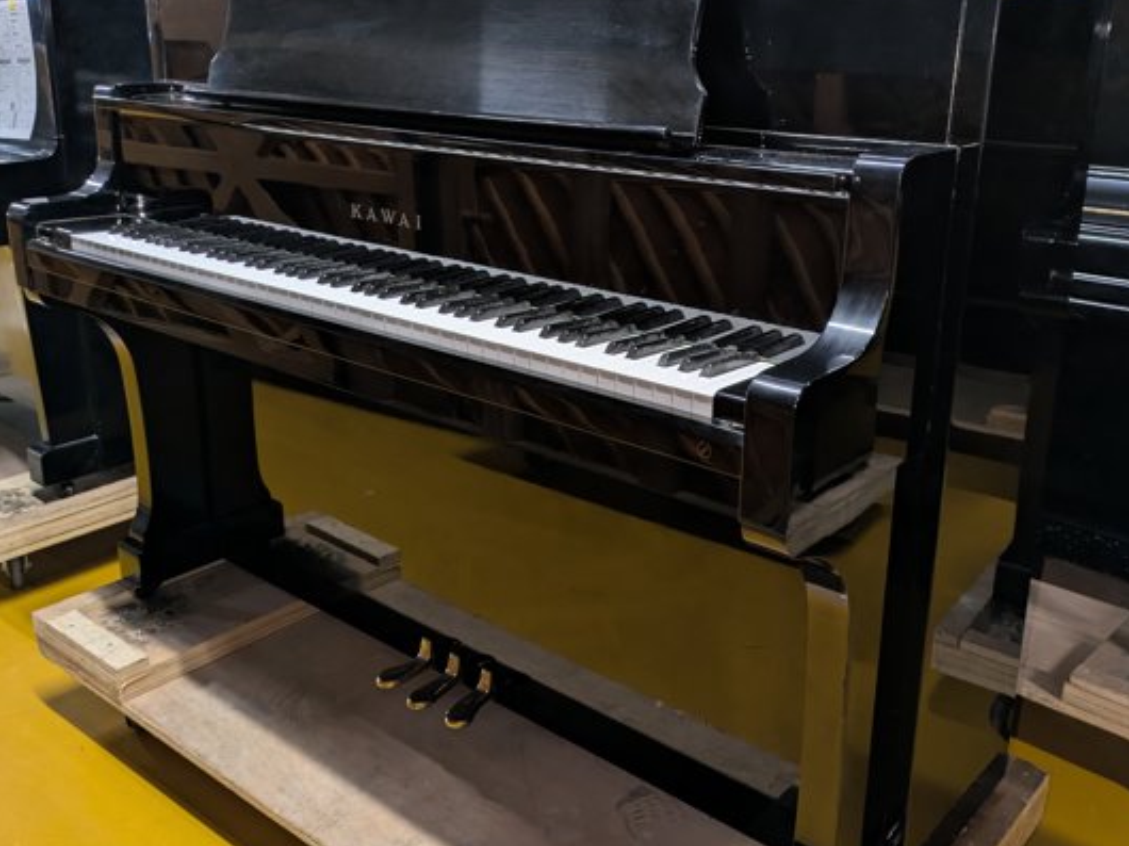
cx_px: 572
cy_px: 369
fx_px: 1108
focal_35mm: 34
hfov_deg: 54.0
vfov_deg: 41.7
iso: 161
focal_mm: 5.43
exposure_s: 1/33.3
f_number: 1.89
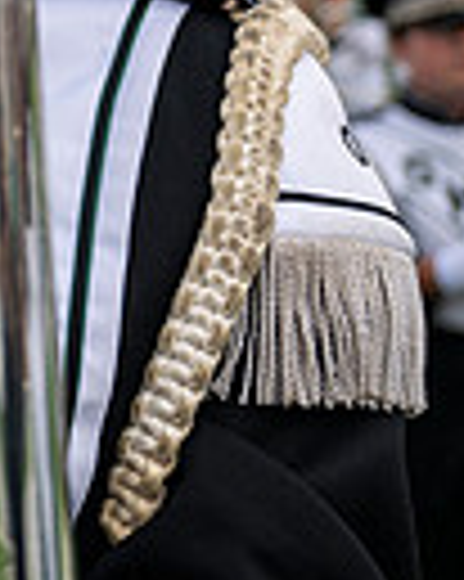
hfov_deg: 12.1
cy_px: 2
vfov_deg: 16.5
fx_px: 1959
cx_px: -446
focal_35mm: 114
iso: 125
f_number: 2.8
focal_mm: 27
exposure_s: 1/500
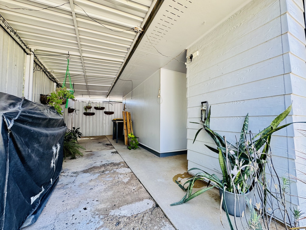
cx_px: 153
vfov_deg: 85.7
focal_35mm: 14
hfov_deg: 102.1
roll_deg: -0.1
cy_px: 115
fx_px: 124
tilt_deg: +3.1
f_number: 2.2
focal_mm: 2.22
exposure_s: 1/99
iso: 80
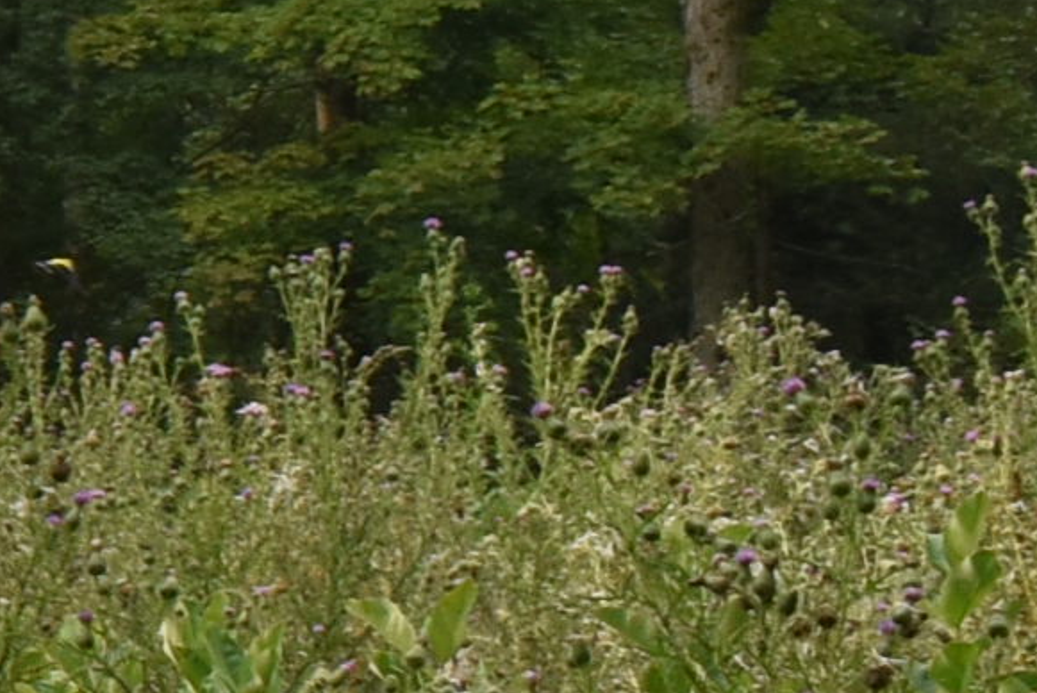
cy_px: 129
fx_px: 6023
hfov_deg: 8.2
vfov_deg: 6.6
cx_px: -2163
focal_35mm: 209
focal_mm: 18
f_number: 8
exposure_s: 1/250
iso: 280
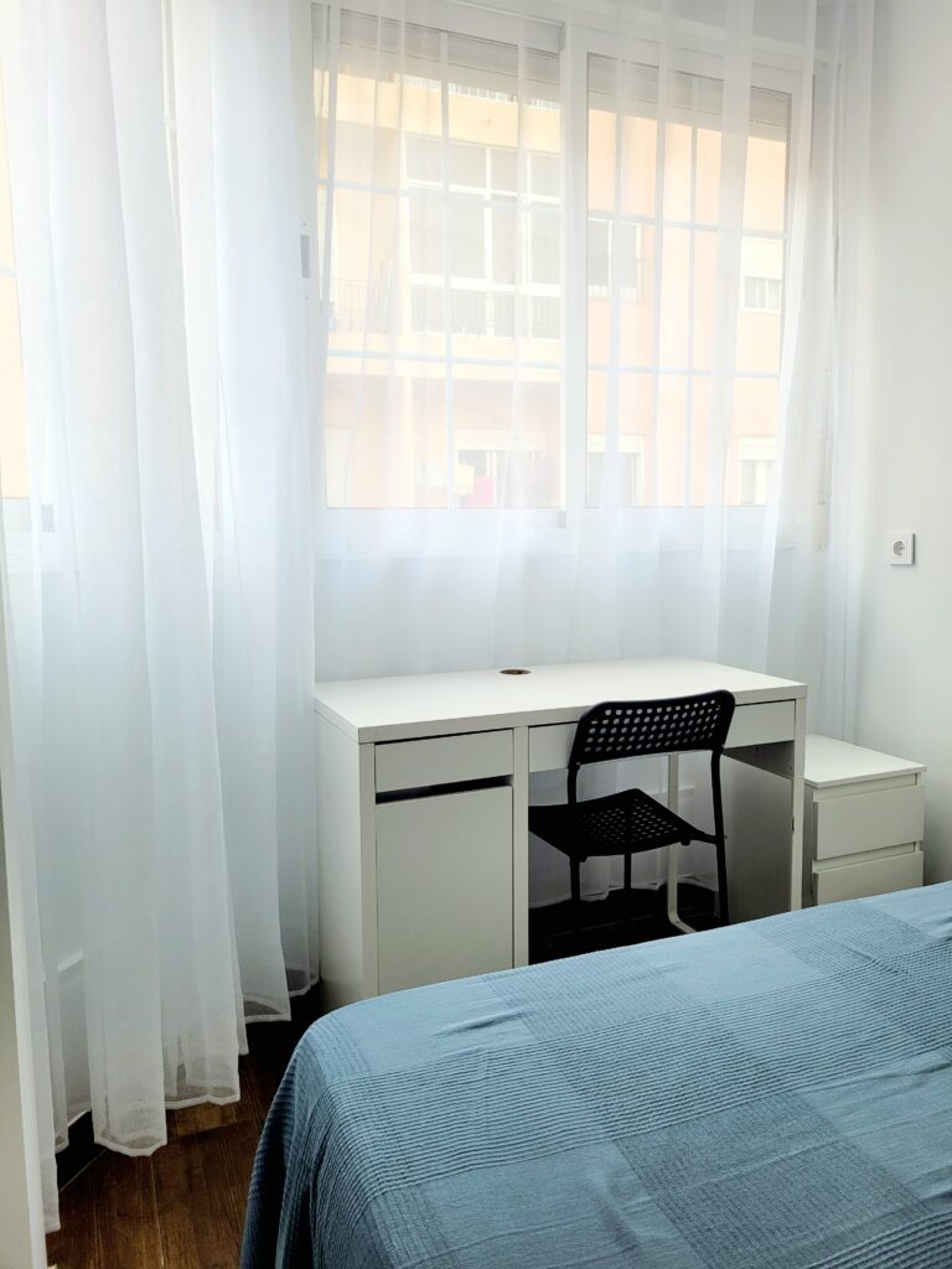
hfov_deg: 53.1
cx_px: 476
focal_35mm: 26
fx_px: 953
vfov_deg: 67.3
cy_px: 634
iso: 40
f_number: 1.8
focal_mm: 5.4
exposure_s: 1/122
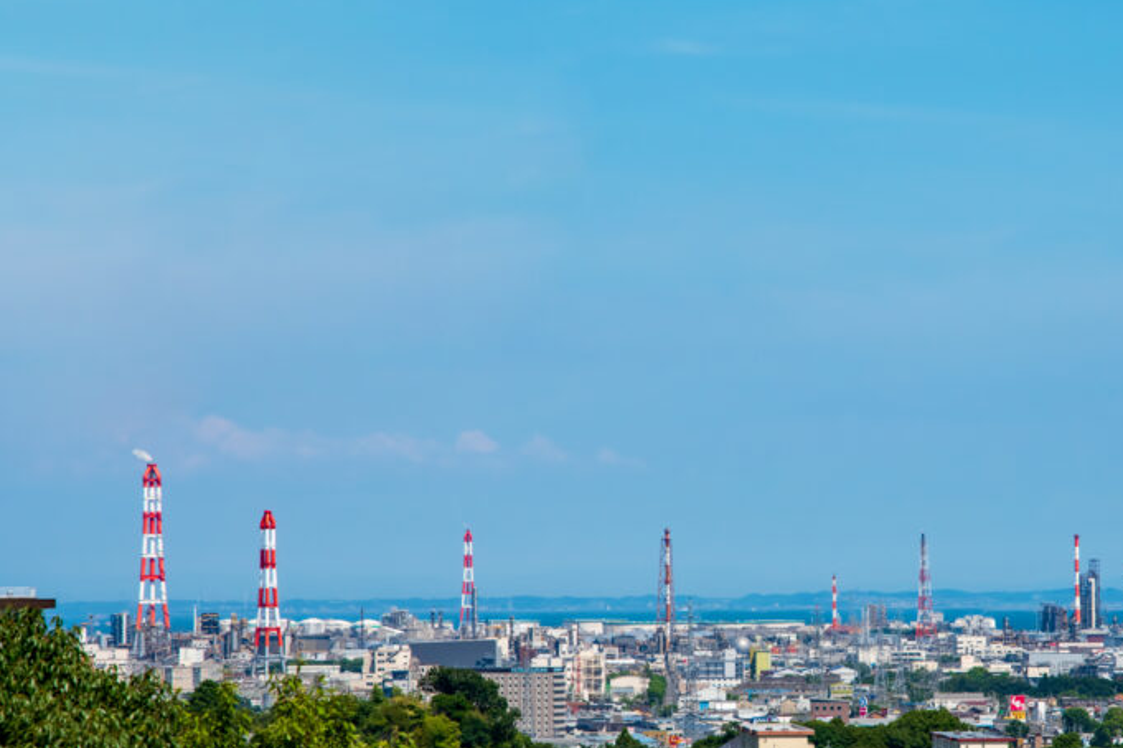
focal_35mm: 158
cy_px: 517
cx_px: 778
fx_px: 4928
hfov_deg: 13.0
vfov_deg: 8.7
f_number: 10
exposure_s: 1/1000
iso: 400
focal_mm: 105
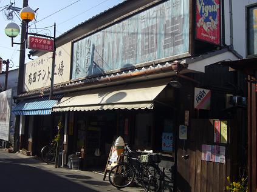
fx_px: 312
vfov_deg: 34.3
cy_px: 96
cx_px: 128
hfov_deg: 44.8
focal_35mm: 42
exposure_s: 1/250
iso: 80
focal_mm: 6.9
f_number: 7.1
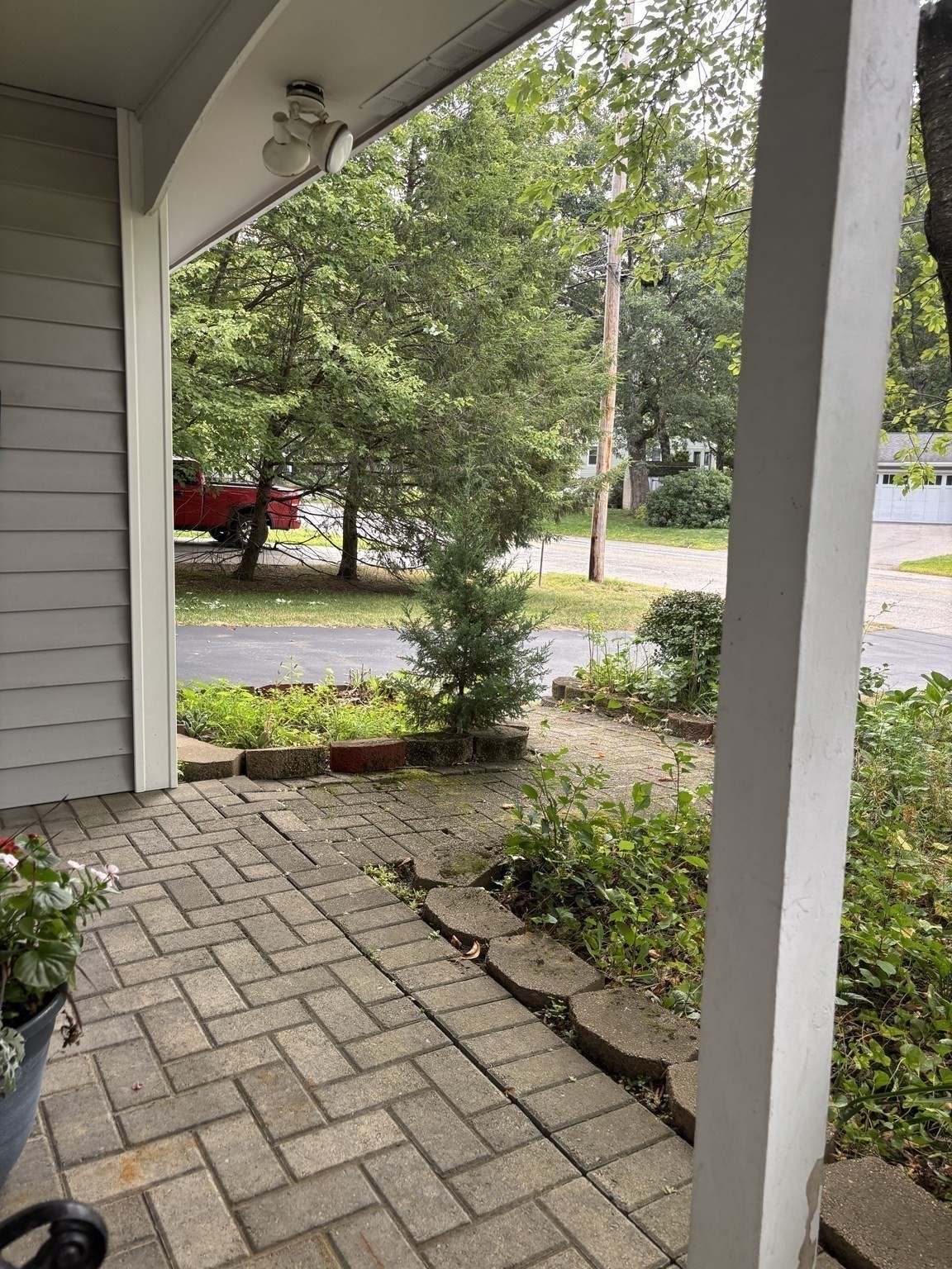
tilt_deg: -11.8
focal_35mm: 26
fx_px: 953
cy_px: 634
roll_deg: -4.4
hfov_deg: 53.1
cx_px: 476
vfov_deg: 67.3
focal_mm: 5.96
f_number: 1.6
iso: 40
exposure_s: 1/160
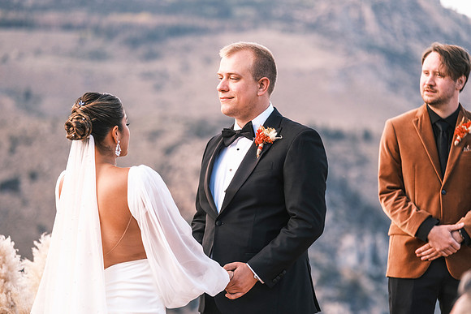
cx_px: 236
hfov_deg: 11.1
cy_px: 157
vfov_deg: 7.4
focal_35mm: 186
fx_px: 2434
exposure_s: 1/750
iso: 400
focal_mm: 124.3
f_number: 2.8
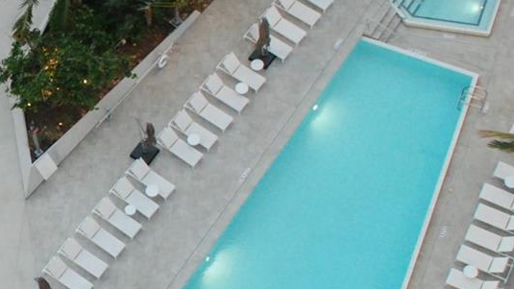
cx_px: -67
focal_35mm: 94
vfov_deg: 12.9
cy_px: 144
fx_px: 1281
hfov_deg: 21.4
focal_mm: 20
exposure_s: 1/30
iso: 1000
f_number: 3.8
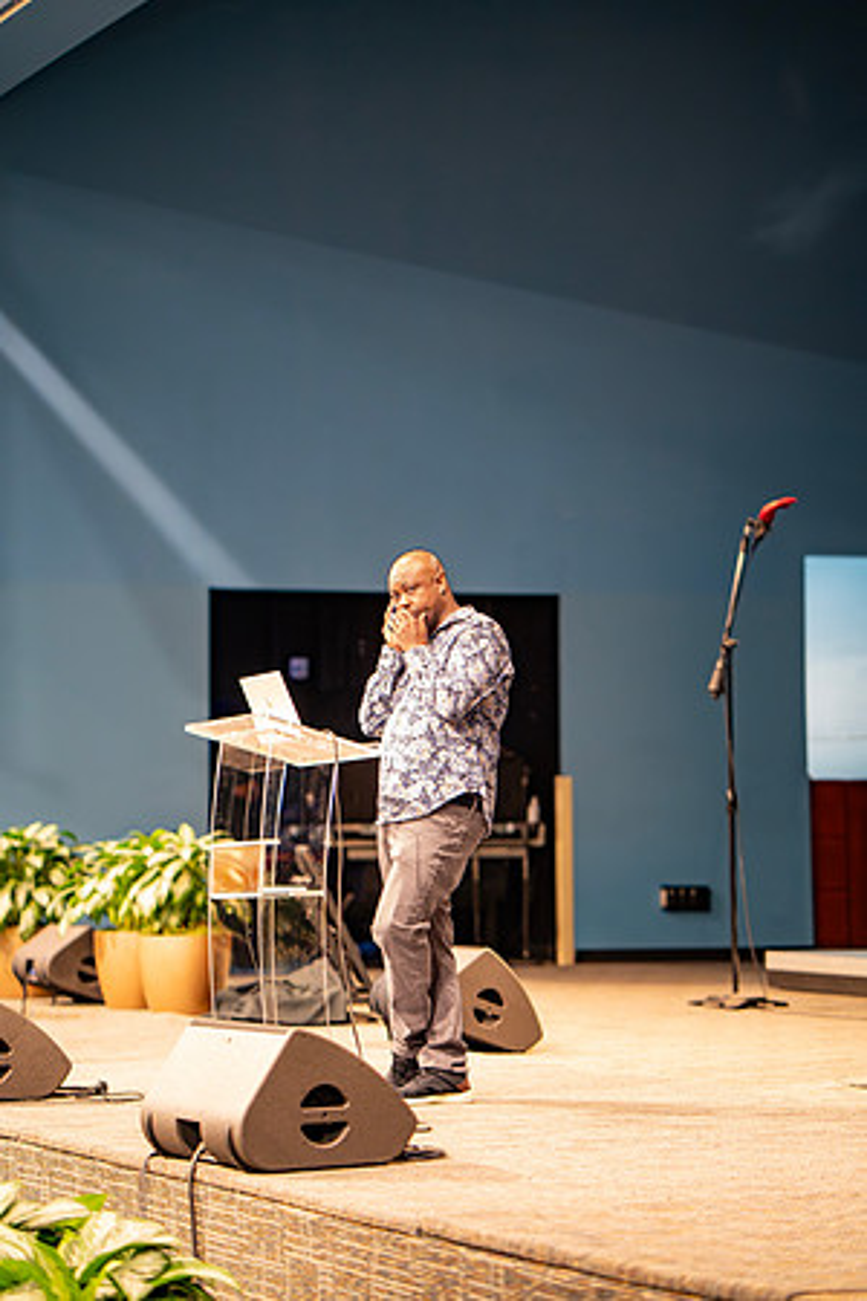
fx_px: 3070
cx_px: 434
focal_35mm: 85
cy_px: 650
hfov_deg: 16.1
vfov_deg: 23.9
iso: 2000
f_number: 1.8
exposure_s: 1/160
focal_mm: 85
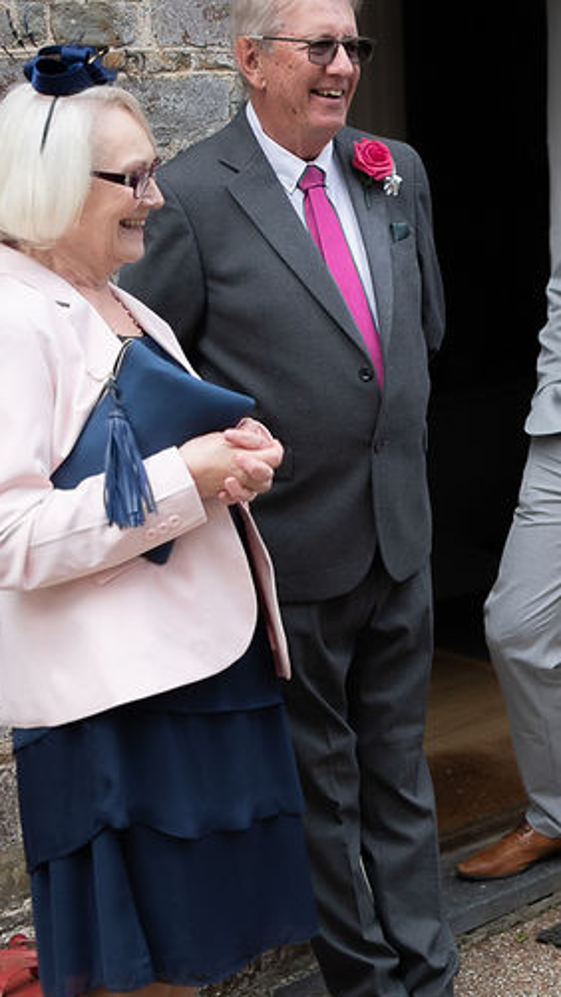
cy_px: 504
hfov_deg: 15.7
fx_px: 1982
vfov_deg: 28.2
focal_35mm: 75
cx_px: 597
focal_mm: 35
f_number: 2
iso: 400
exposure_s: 1/6400
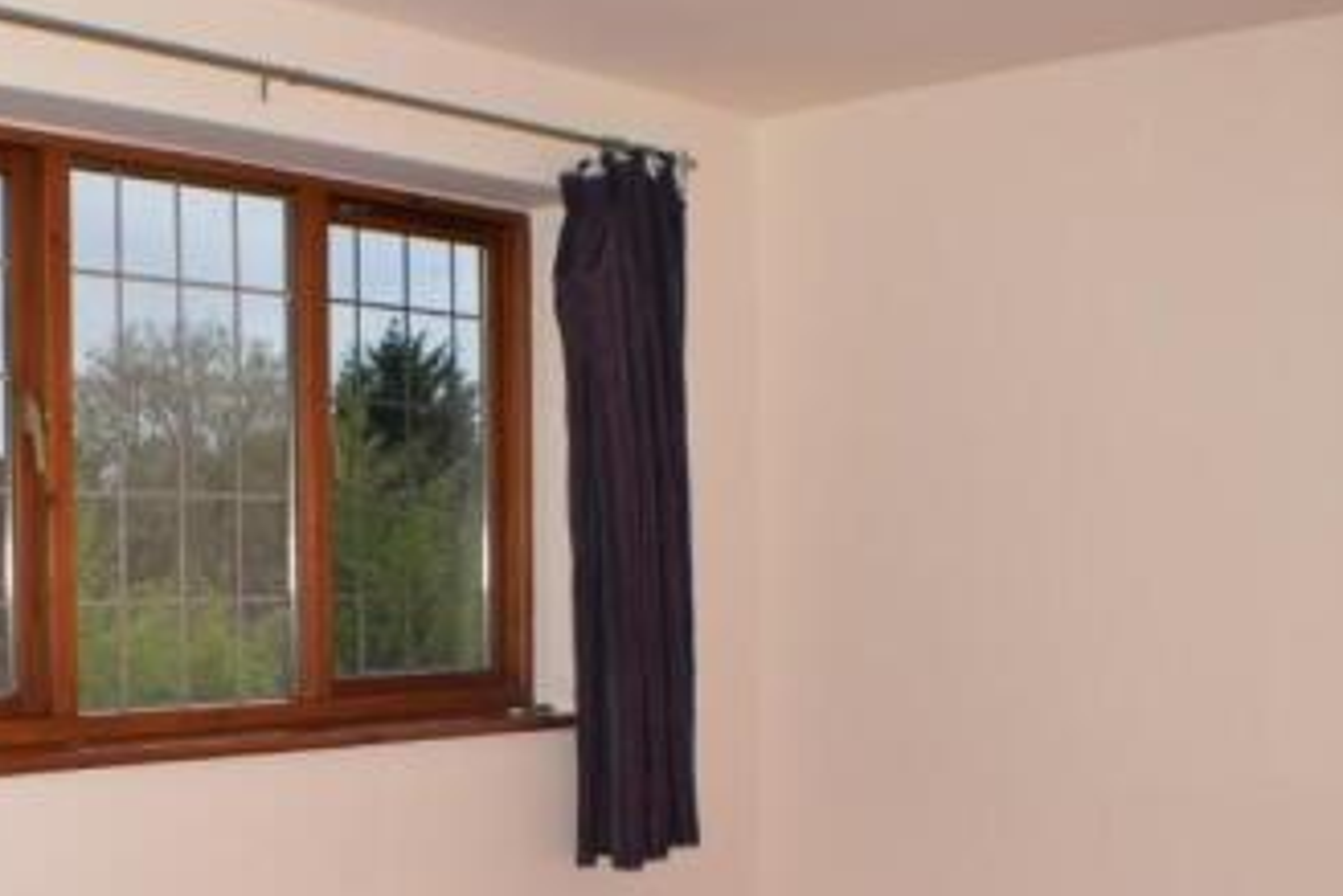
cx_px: 305
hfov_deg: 28.7
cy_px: 783
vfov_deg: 19.4
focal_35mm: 69
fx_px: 2575
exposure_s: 1/60
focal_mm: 23
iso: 125
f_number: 7.1
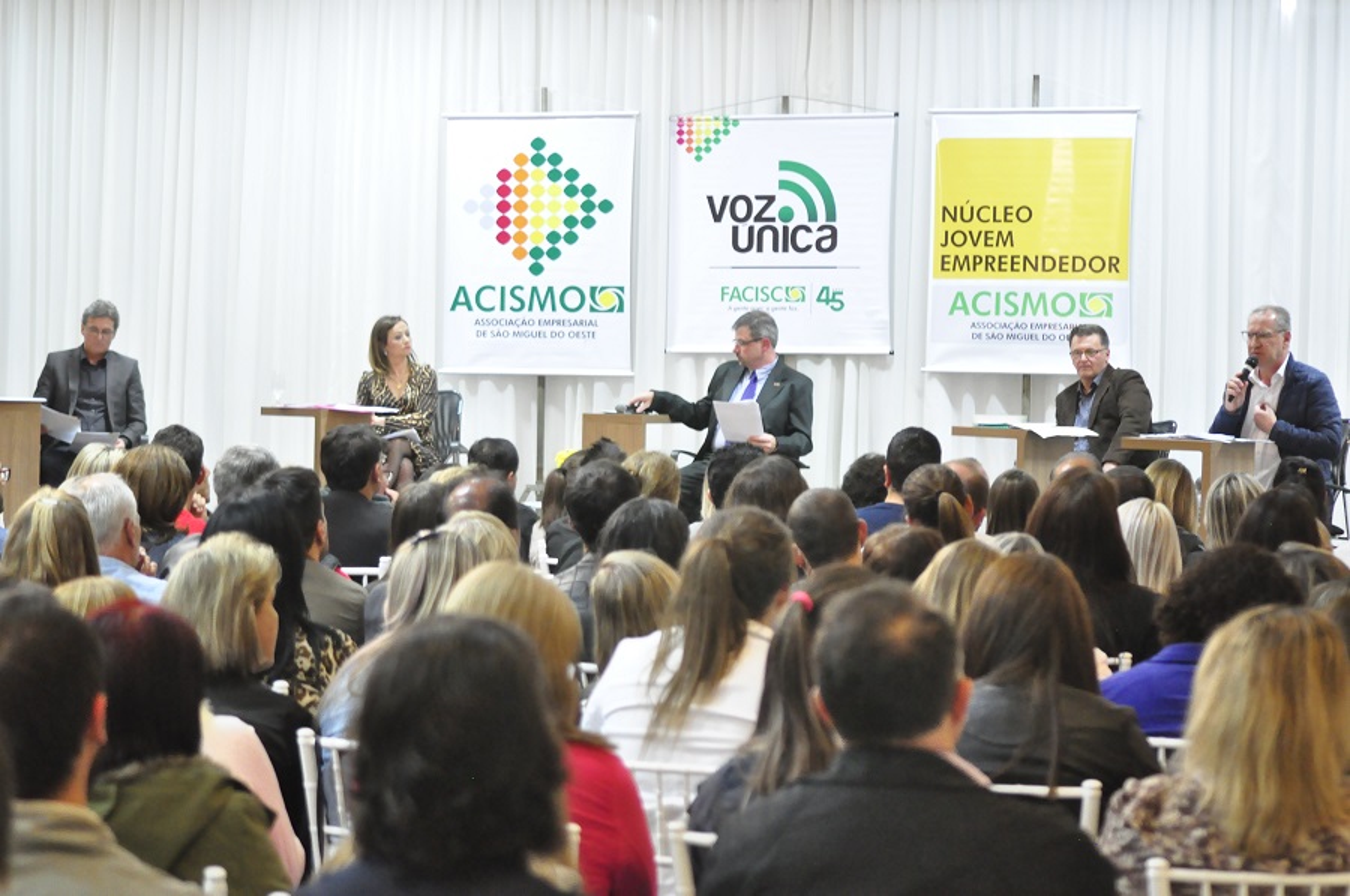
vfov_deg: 13.0
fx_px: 3931
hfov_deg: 19.5
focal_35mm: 105
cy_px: 448
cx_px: 675
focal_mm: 70
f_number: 4
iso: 2500
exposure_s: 1/40
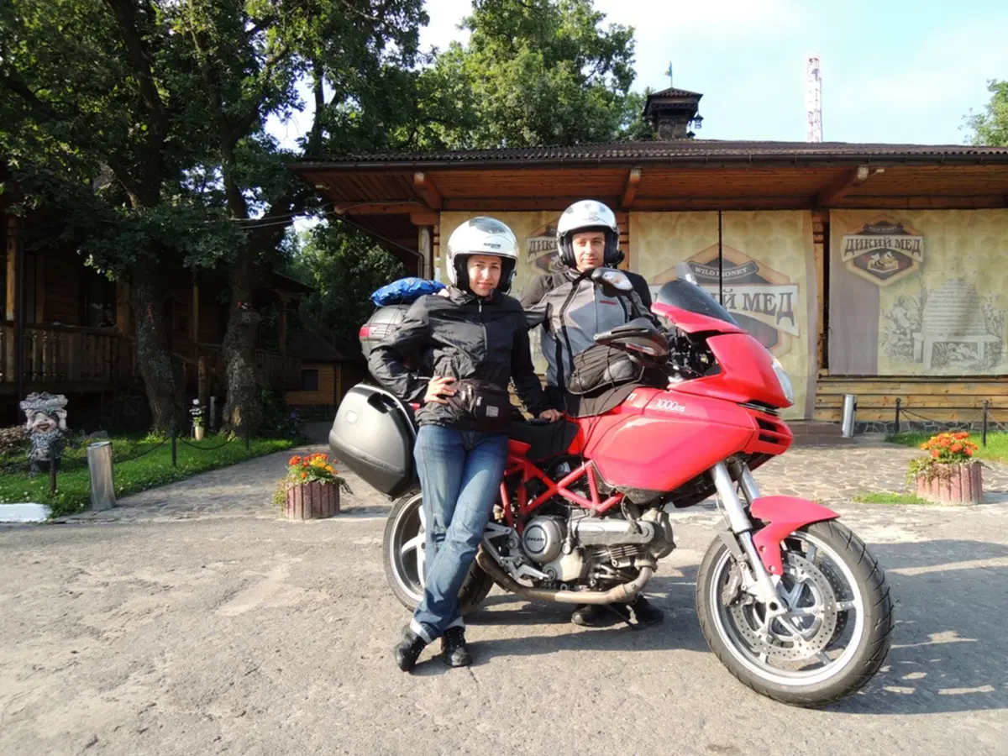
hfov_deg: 71.6
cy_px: 378
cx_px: 504
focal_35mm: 24
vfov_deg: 56.8
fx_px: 699
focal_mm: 4.3
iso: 100
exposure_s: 1/400
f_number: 2.8
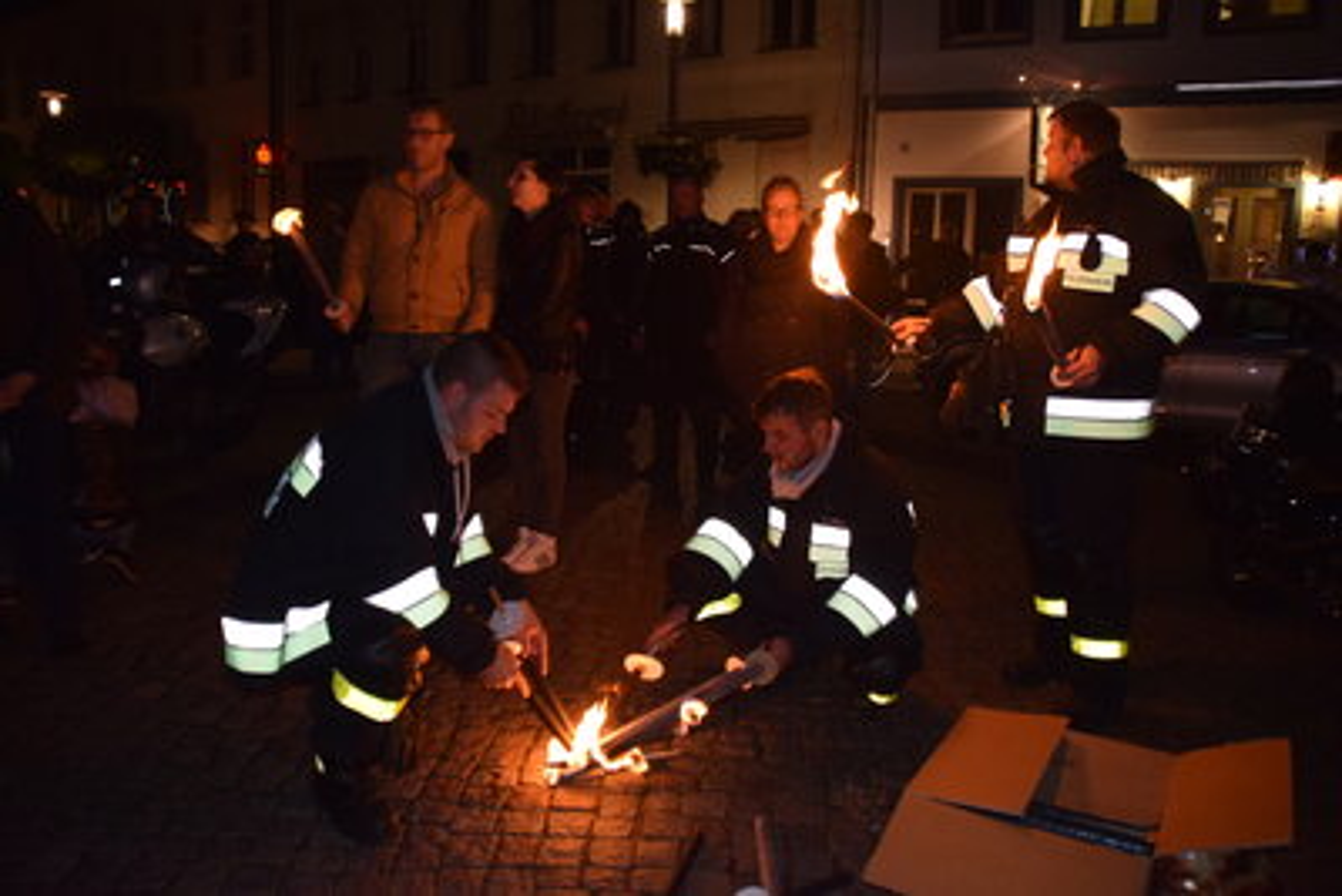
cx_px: 671
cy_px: 448
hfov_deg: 67.4
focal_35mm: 27
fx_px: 1007
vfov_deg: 48.0
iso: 1400
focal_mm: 18
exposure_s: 1/60
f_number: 3.5
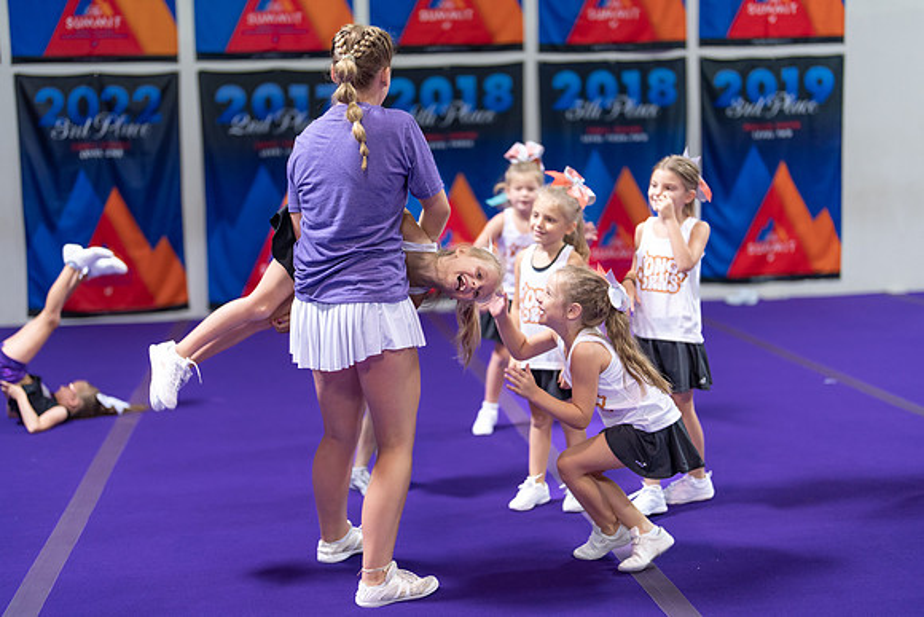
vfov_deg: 25.2
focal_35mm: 54
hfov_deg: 37.1
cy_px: 308
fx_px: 1378
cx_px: 462
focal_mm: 50
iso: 640
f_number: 1.2
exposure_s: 1/400
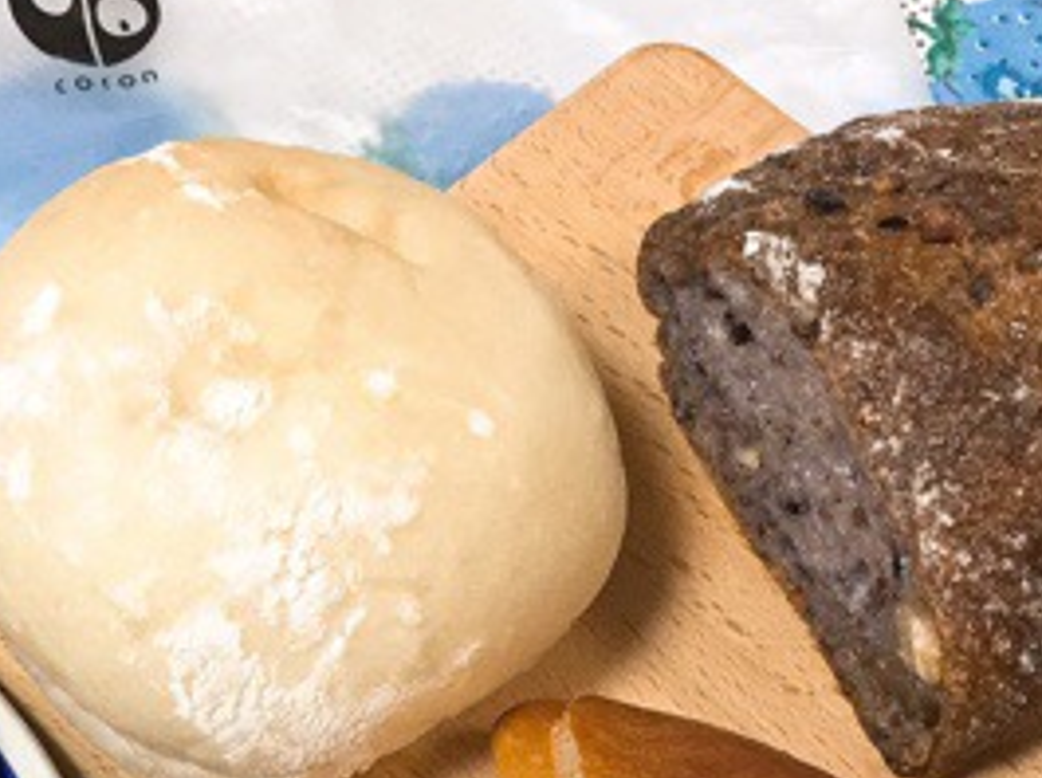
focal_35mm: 75
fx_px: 2255
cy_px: 888
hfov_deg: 26.0
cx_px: 397
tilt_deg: -65.2
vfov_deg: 18.7
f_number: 2.4
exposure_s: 1/30
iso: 125
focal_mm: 3.3
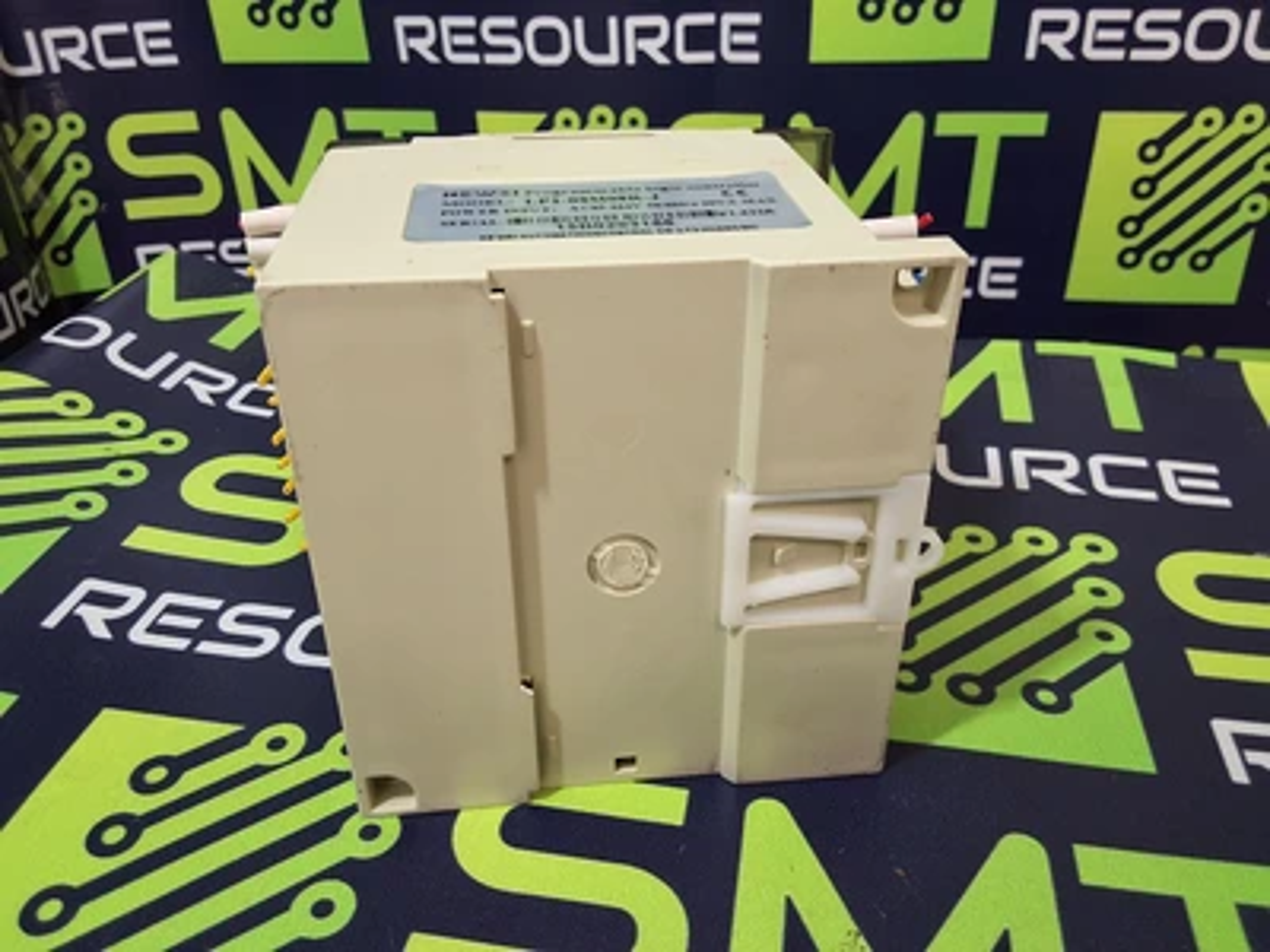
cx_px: 635
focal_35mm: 28
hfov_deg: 63.4
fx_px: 1027
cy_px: 476
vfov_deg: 49.7
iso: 160
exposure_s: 1/40
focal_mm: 2.91
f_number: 1.9
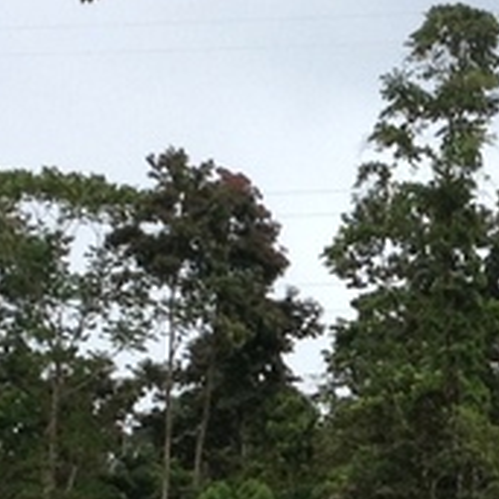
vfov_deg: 8.0
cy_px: 511
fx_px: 3539
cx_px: 616
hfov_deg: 8.0
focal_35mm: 217
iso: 50
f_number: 2.4
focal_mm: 4.28
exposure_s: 1/627
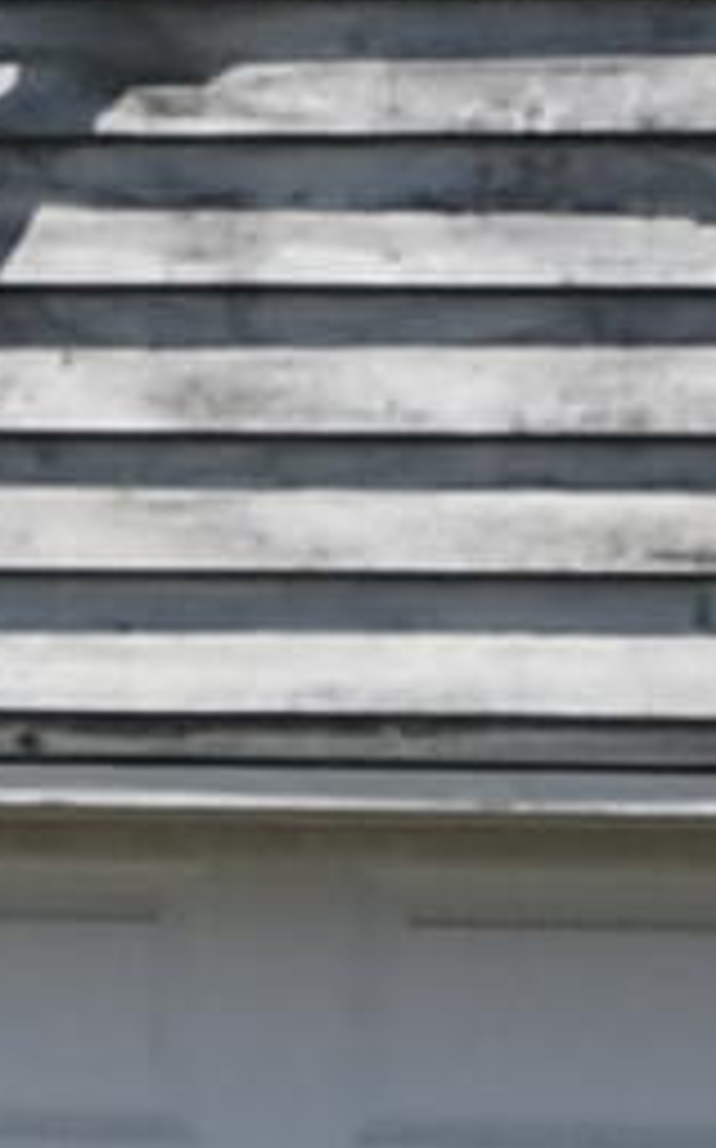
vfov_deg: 4.8
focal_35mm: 432
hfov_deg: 3.0
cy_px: -860
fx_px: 13510
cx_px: 1608
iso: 100
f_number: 8
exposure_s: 1/250
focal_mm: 18
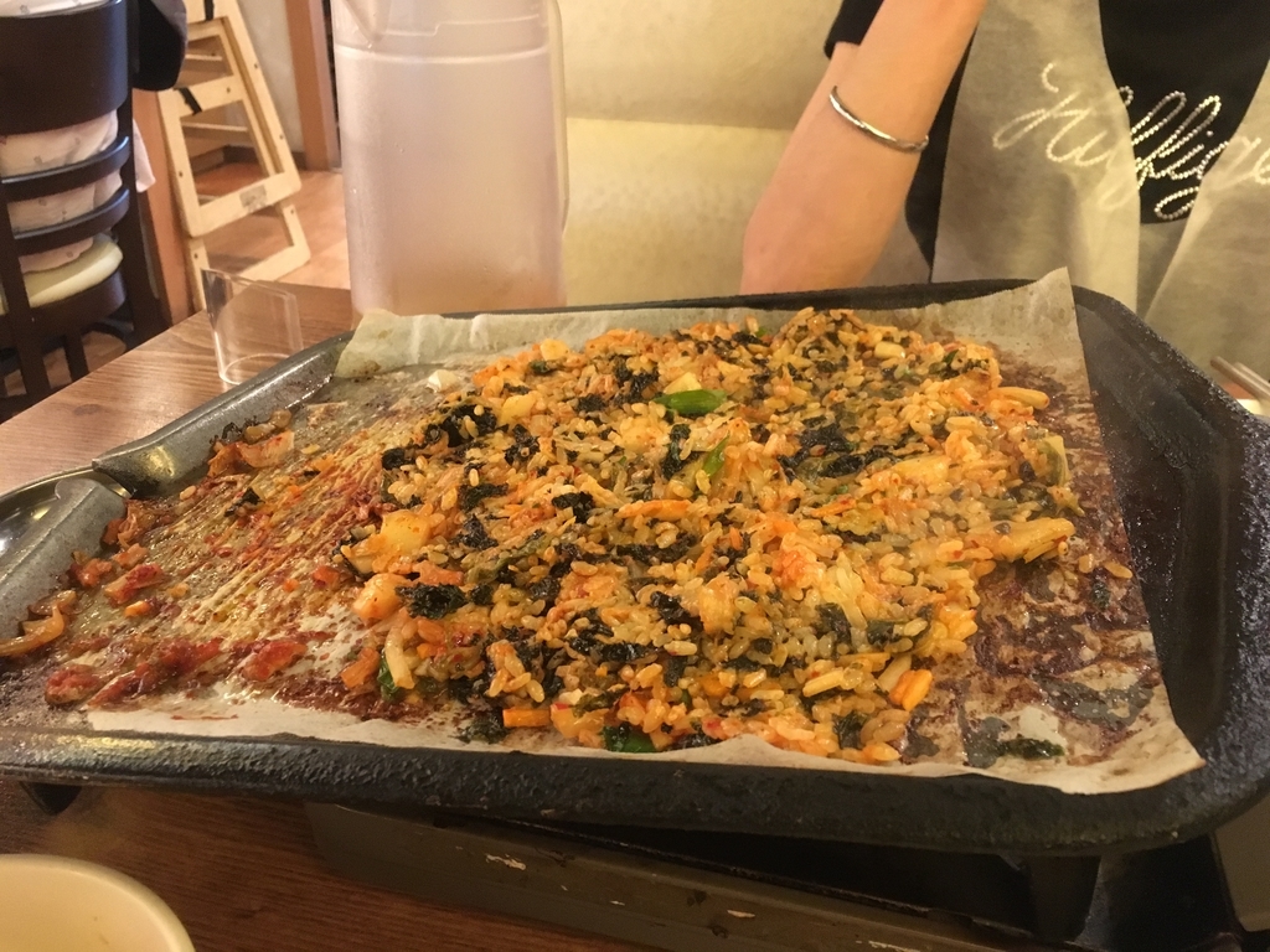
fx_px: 1064
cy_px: 476
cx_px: 635
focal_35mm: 29
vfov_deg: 48.2
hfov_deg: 61.7
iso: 250
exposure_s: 1/15
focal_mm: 4.15
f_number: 2.2
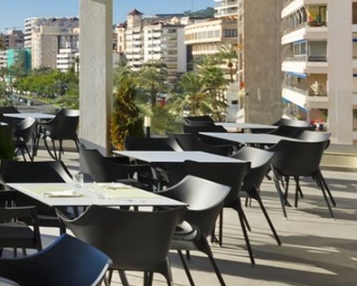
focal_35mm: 58
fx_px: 613
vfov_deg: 25.6
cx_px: -249
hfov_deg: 22.6
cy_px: 46
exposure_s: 1/640
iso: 200
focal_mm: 12
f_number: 8
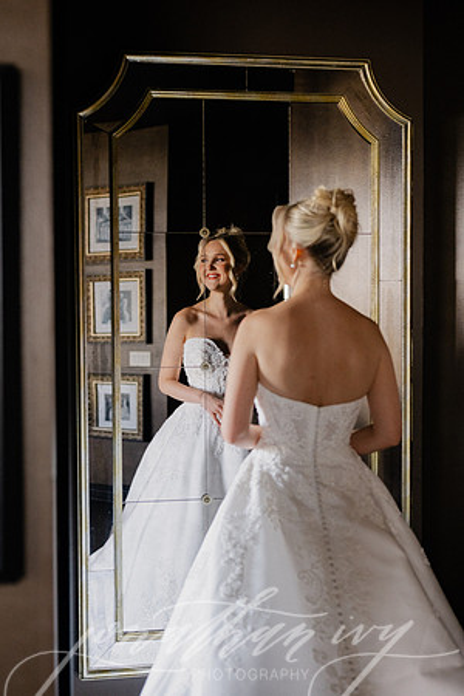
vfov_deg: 39.6
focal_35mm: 50
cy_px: 348
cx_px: 232
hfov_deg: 27.0
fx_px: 967
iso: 1600
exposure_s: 1/160
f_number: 2.8
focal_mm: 50
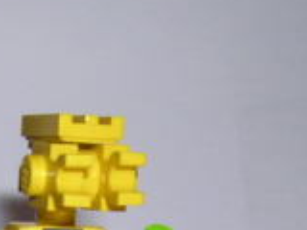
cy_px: 370
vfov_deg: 9.4
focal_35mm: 152
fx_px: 1348
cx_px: -180
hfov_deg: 12.3
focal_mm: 5.8
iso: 100
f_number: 5.6
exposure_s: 1/60.1
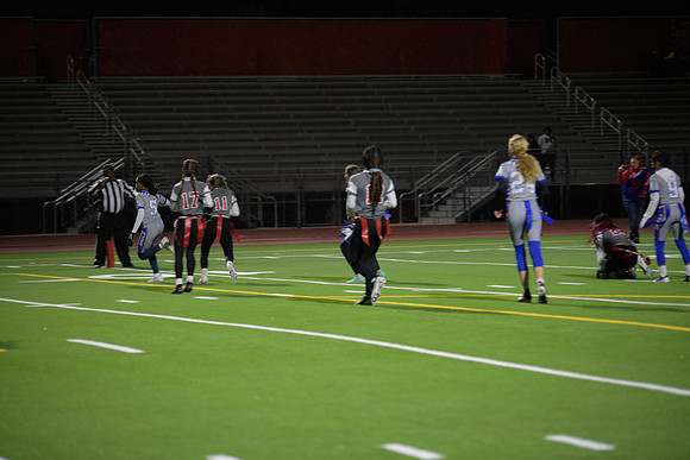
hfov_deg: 14.7
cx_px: 345
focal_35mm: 140
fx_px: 2684
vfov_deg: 9.8
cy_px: 230
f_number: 2.8
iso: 900
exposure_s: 1/200
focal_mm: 140
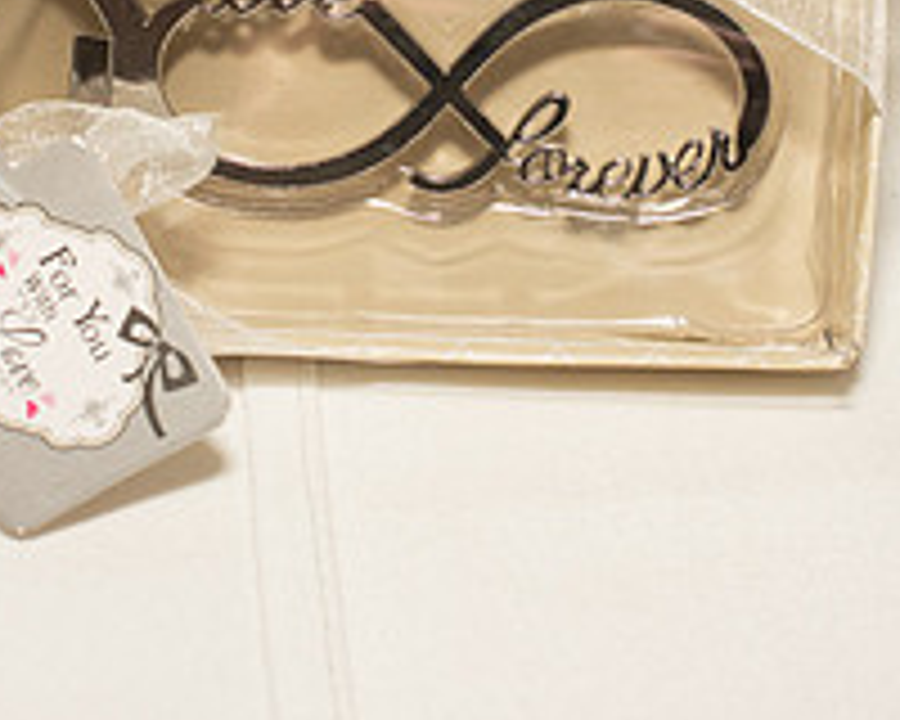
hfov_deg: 14.1
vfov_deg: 11.3
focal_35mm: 136
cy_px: 25
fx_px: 3623
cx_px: 302
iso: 320
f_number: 5.6
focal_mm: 50
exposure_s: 1/200
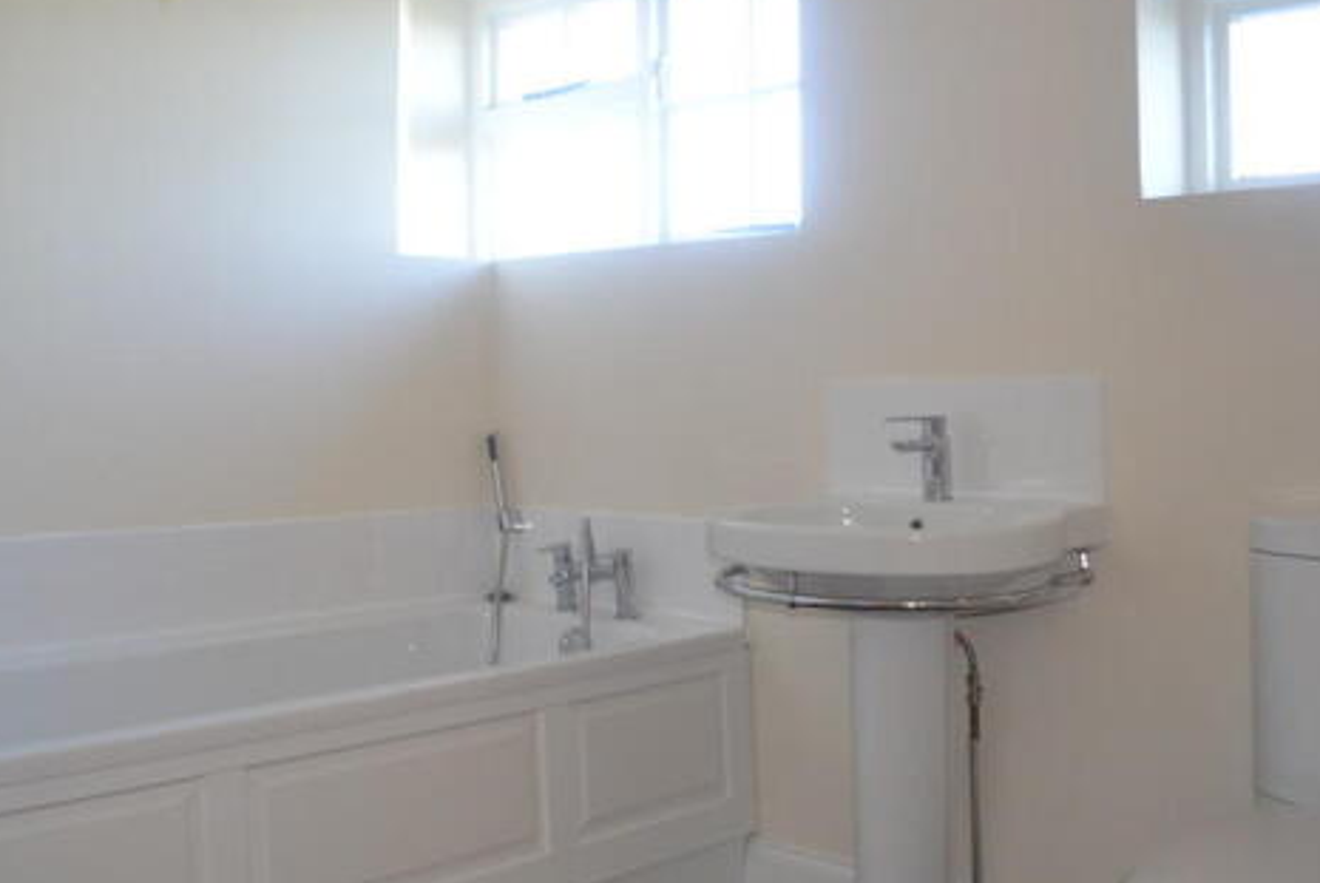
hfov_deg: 50.6
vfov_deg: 35.0
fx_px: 1395
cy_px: 351
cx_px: 589
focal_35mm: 38
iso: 400
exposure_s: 1/60
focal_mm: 18
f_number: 4
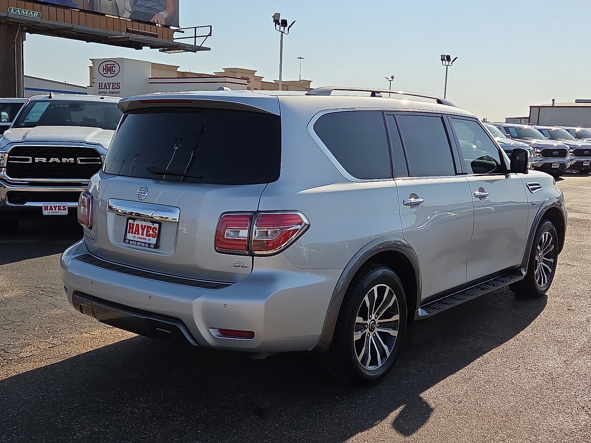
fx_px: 666
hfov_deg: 47.9
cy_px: 222
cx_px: 296
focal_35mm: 39
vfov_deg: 36.8
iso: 25
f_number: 1.8
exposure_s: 1/2500
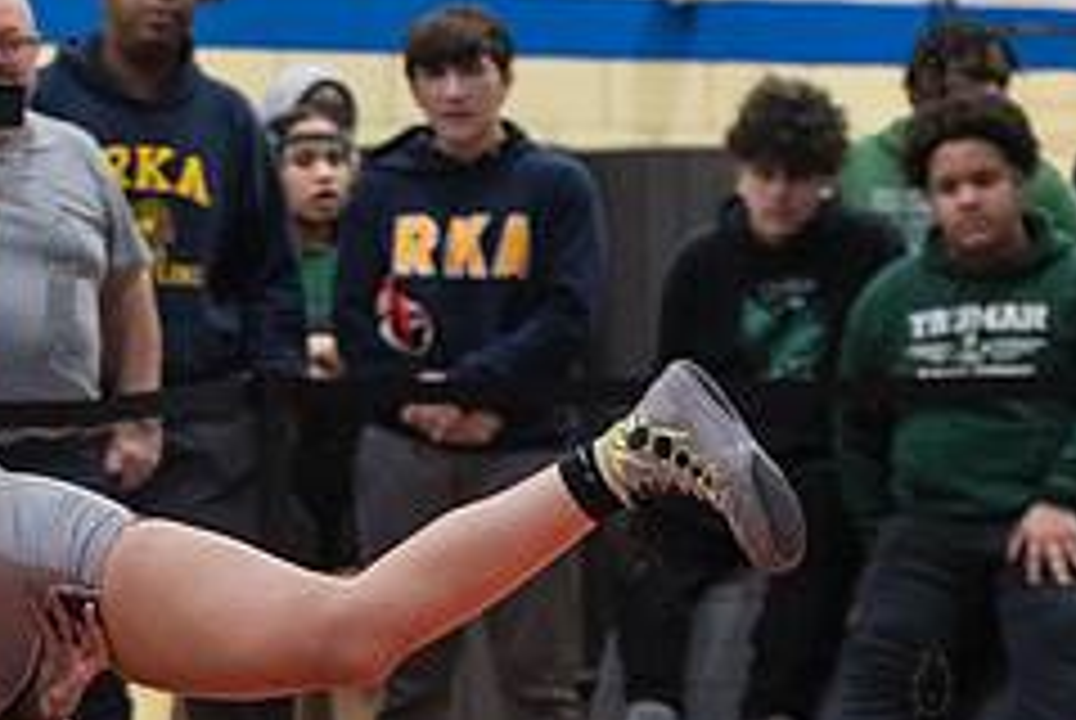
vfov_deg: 5.3
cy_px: 929
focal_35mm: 259
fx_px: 7751
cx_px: -13
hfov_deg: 7.9
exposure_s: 1/400
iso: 5000
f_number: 3.2
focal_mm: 86
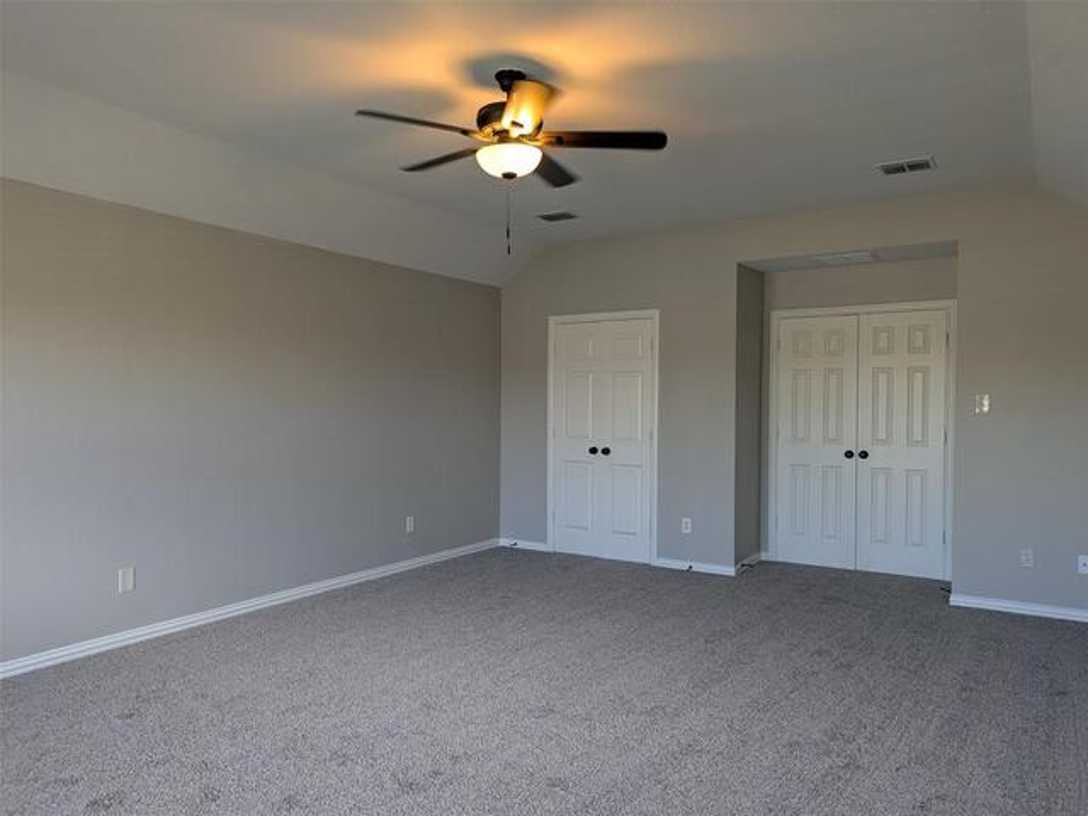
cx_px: 544
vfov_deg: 54.9
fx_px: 786
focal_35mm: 25
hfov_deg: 69.4
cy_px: 408
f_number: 1.89
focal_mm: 5.43
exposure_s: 1/30
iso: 36
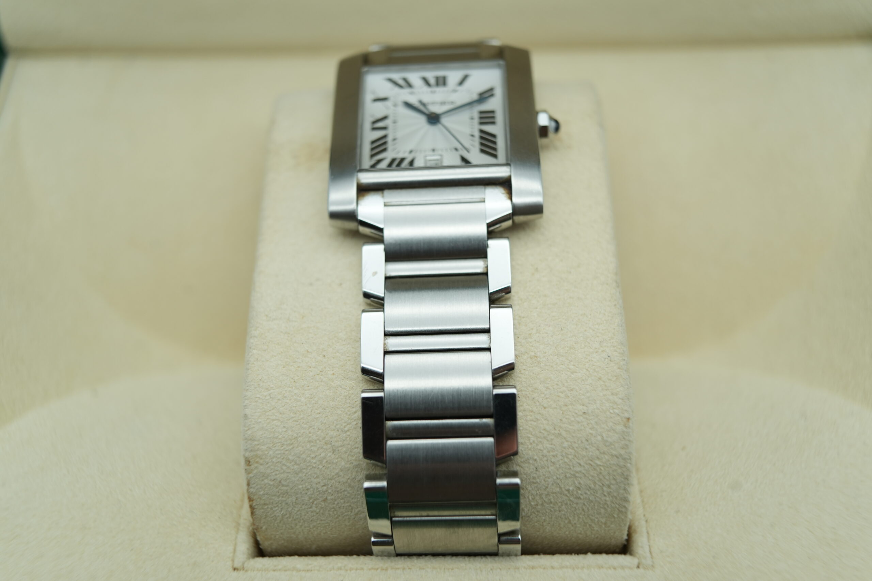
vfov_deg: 37.9
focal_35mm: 35
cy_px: 290
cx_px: 436
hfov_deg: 54.4
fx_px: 848
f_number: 5
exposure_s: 1/250
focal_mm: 35
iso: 400
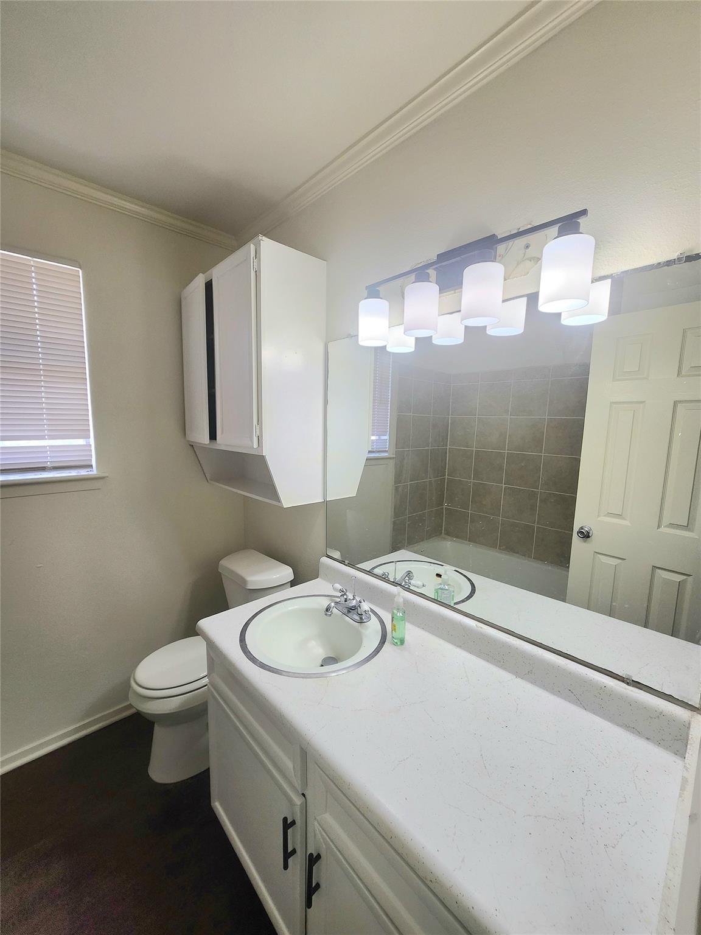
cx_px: 350
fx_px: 351
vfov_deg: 106.2
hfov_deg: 89.9
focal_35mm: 13
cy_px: 468
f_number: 2.2
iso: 50
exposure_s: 1/120
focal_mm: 1.74
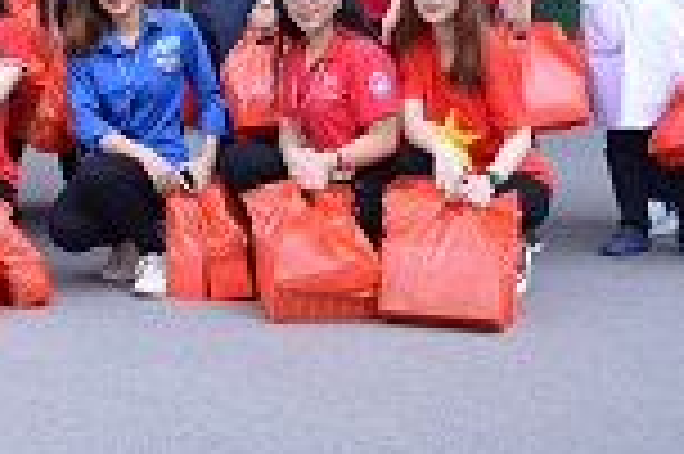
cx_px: -32
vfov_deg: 16.1
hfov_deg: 24.3
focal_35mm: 79
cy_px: -182
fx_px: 1499
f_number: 5
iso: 320
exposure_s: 1/320
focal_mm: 24
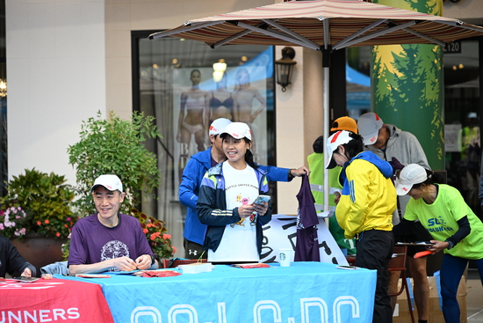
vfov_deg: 11.4
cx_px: 242
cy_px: 162
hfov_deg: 17.1
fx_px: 1610
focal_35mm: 120
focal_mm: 120
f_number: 4
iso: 3200
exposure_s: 1/200
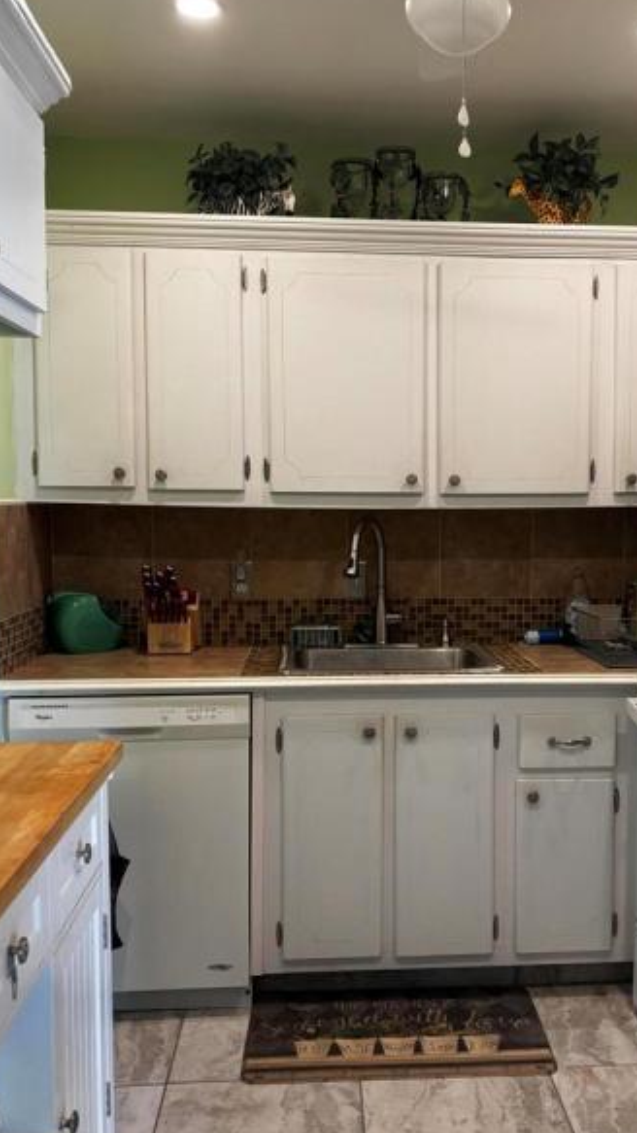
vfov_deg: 56.6
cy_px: 579
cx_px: 412
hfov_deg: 33.5
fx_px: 1051
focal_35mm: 35
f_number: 1.6
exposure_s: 1/60
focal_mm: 5.96
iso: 100
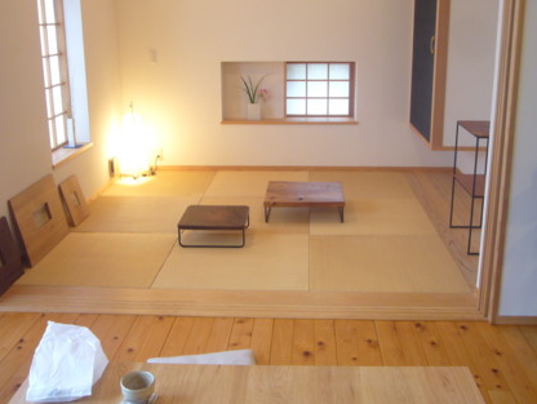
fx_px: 621
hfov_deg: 46.7
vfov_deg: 36.0
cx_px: 267
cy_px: 203
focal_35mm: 40
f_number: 3.1
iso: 125
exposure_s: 1/8
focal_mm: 6.1
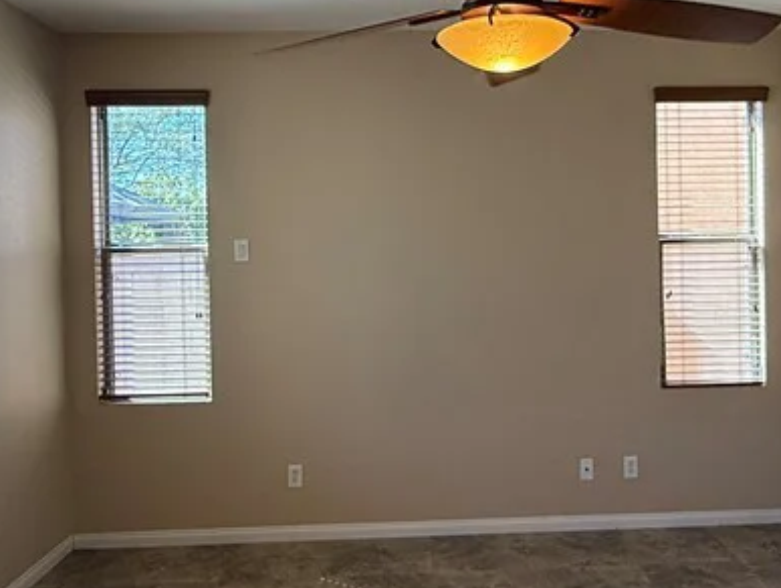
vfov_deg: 38.7
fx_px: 836
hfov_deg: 49.8
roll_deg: +0.8
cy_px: 261
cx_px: 470
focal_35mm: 37
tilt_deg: -0.2
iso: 100
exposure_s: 1/120
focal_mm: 2.22
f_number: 2.2
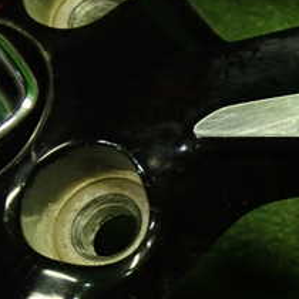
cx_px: 419
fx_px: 889
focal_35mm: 91
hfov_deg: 17.5
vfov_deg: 19.0
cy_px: 98
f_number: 2.5
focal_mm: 6.37
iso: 250
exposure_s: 1/40
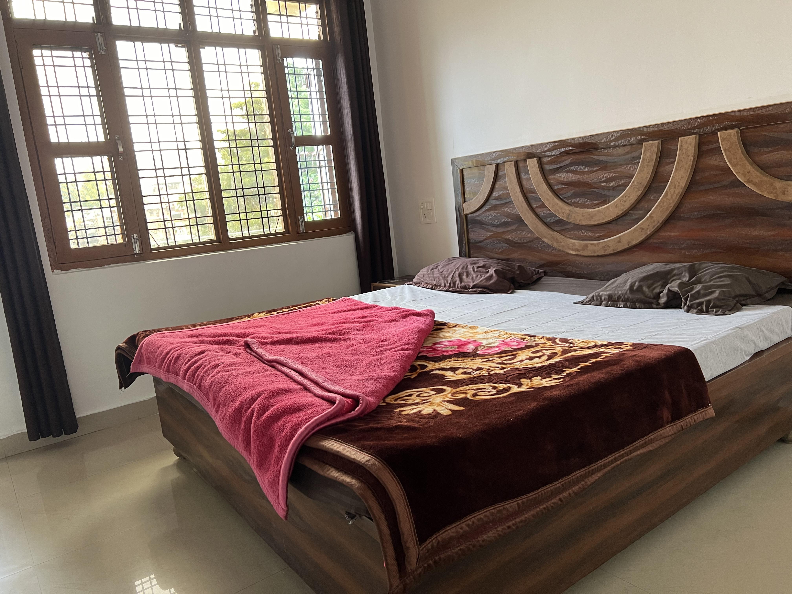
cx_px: 396
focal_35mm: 26
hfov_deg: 67.3
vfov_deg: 53.1
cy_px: 297
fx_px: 595
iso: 125
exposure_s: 1/76
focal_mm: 5.7
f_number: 1.5
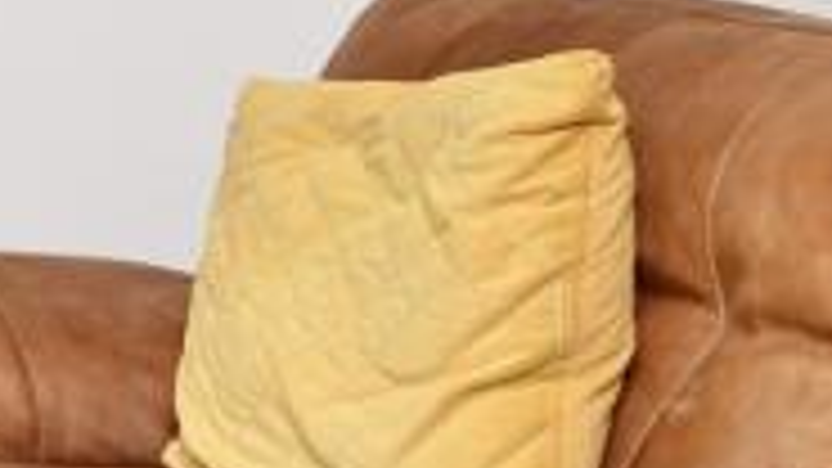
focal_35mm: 87
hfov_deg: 13.2
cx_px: -1399
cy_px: -196
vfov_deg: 13.2
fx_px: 1919
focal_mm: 10
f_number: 4.5
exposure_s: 1/80
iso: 200
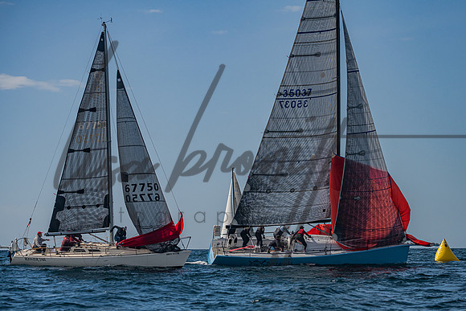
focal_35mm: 132
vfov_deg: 10.4
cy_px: 170
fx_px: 1708
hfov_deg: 15.5
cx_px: 250
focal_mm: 120
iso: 320
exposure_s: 1/5000
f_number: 6.3
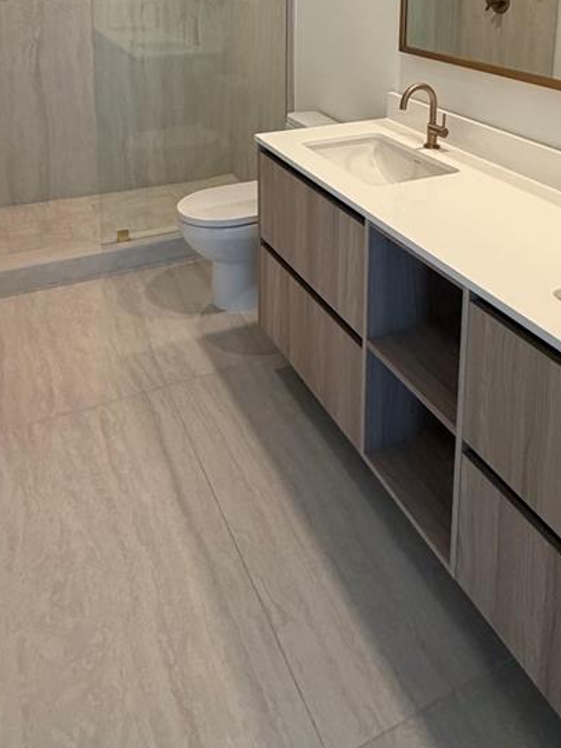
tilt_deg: -9.5
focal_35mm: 31
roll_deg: -0.8
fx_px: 670
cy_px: 61
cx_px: 297
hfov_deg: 45.4
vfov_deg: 50.9
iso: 320
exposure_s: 1/120
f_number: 2.2
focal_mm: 2.22
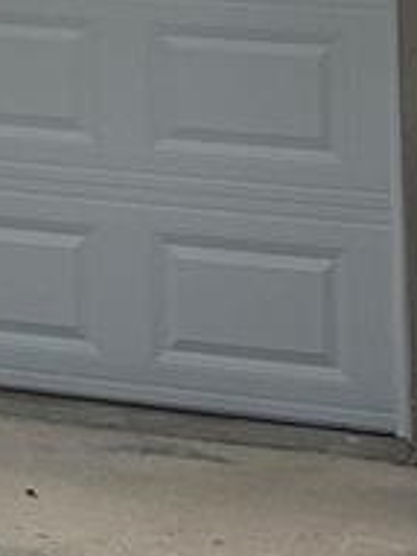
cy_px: -562
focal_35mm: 151
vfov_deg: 11.7
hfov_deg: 9.1
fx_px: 2428
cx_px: -493
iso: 125
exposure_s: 1/11905
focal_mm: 6.76
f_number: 1.78
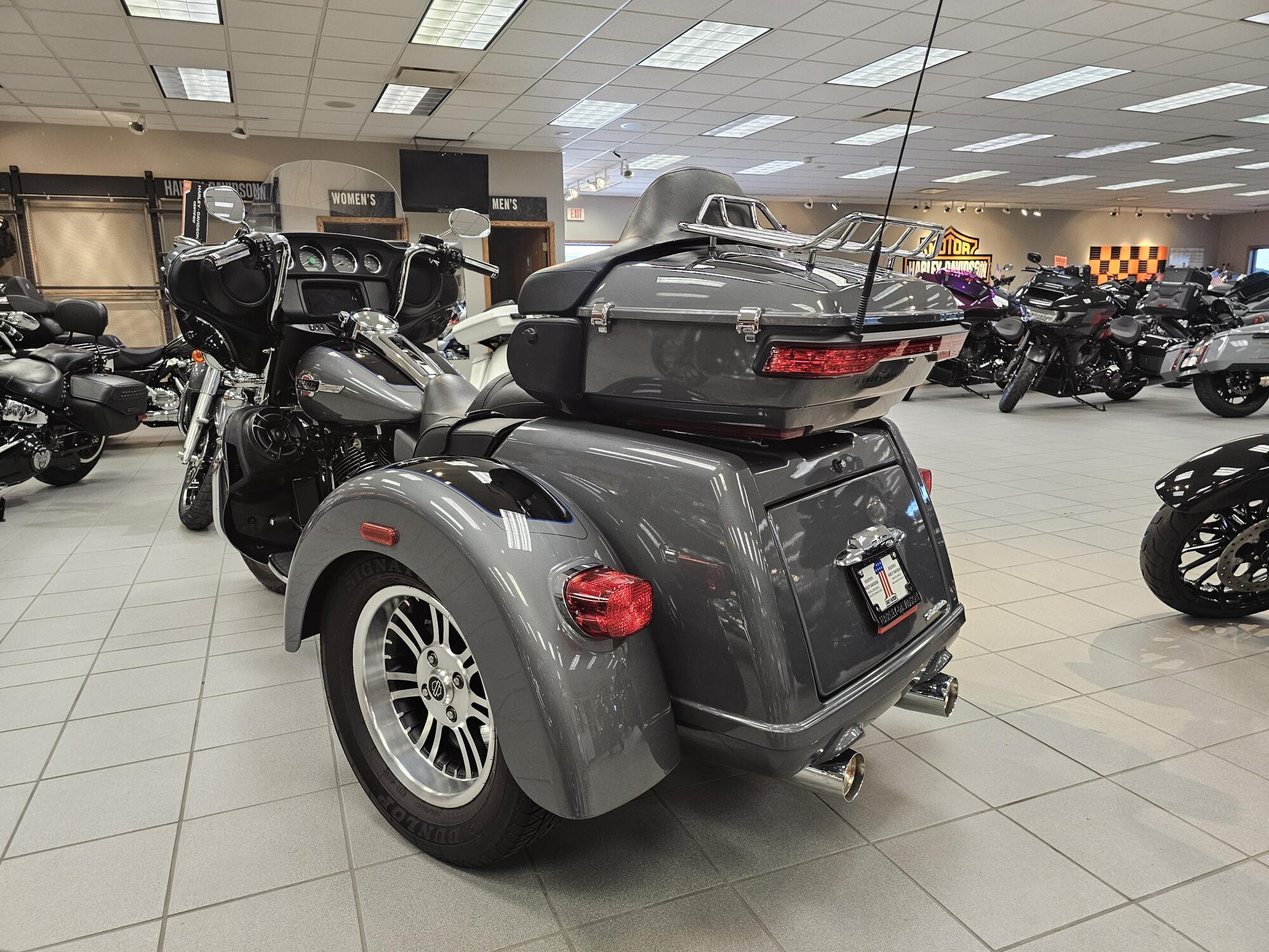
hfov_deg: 73.9
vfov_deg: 58.9
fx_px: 843
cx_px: 634
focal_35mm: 23
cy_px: 476
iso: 320
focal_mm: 6.3
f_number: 1.7
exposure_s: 1/120
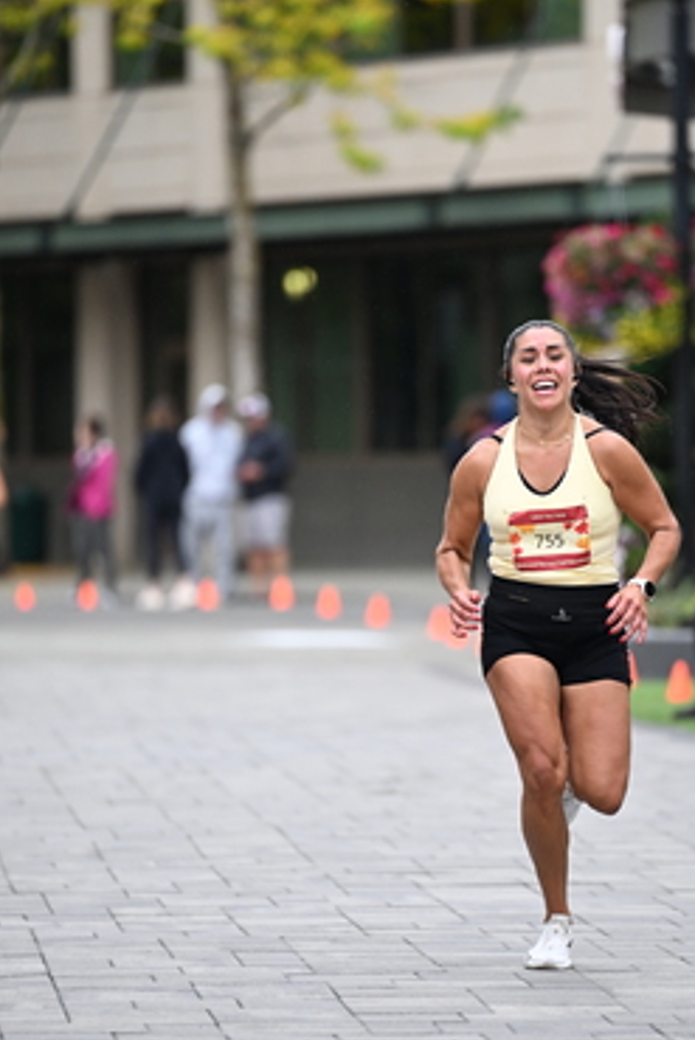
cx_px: 466
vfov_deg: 6.9
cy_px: 568
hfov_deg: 4.6
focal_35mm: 297
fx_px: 8592
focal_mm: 200
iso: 1000
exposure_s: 1/1600
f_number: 2.8
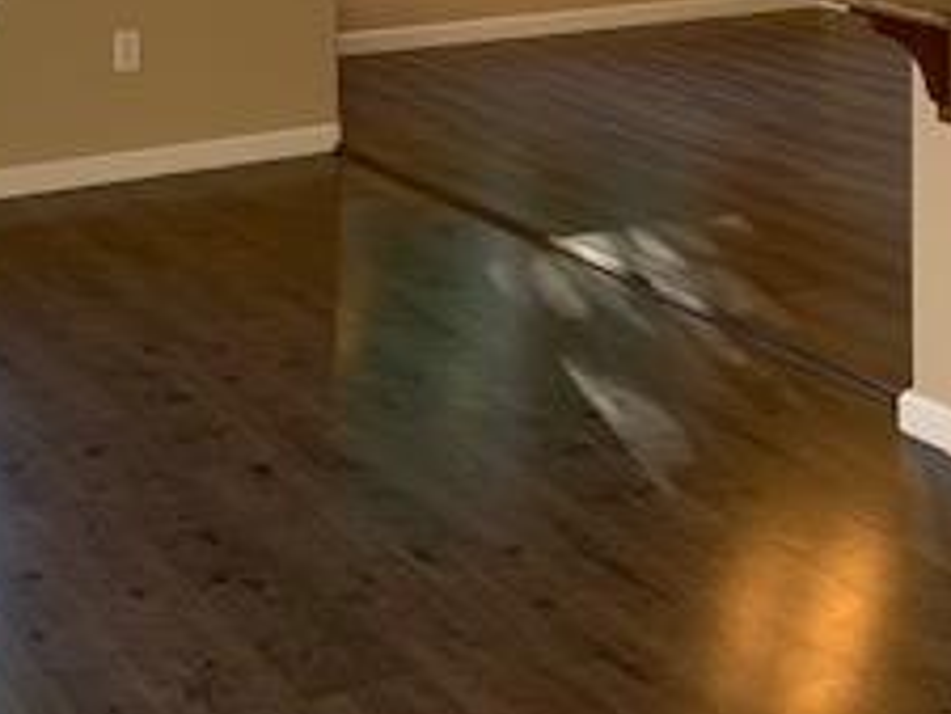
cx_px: 347
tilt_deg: -3.1
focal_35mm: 74
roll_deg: +0.1
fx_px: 2034
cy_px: -232
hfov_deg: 26.2
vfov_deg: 18.4
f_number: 1.8
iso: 64
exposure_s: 1/121
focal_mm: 4.25
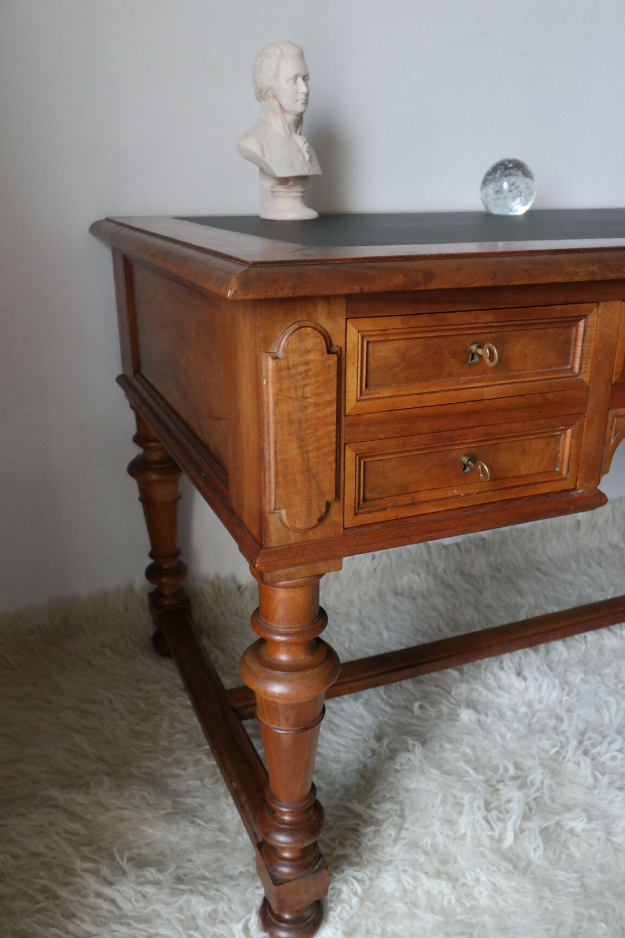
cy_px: 469
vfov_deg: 61.9
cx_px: 312
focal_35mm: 30
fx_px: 781
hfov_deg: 43.6
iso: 1600
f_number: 5.6
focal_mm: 20
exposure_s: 1/30
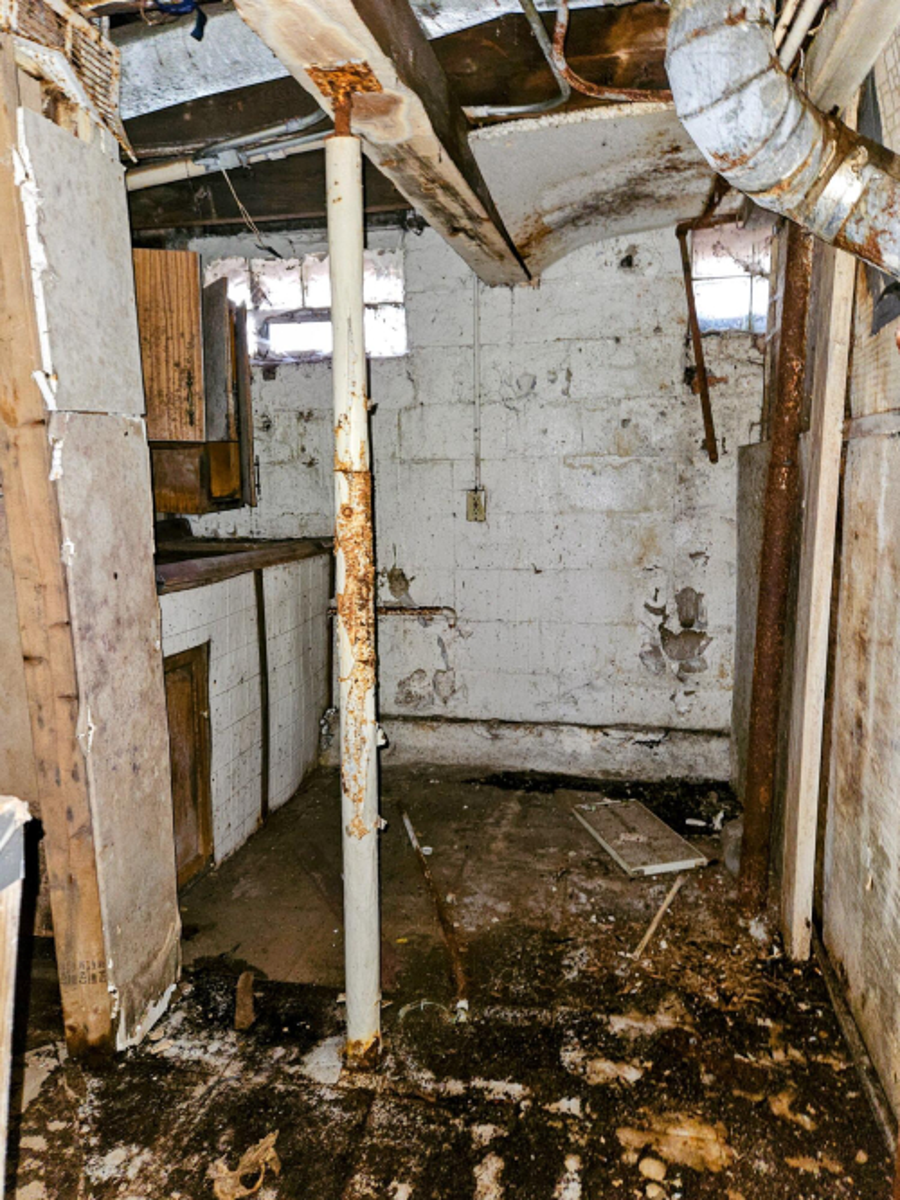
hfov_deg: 58.9
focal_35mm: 23
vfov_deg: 73.9
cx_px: 450
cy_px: 600
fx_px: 798
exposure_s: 1/9.99
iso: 125
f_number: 1.8
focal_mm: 5.4
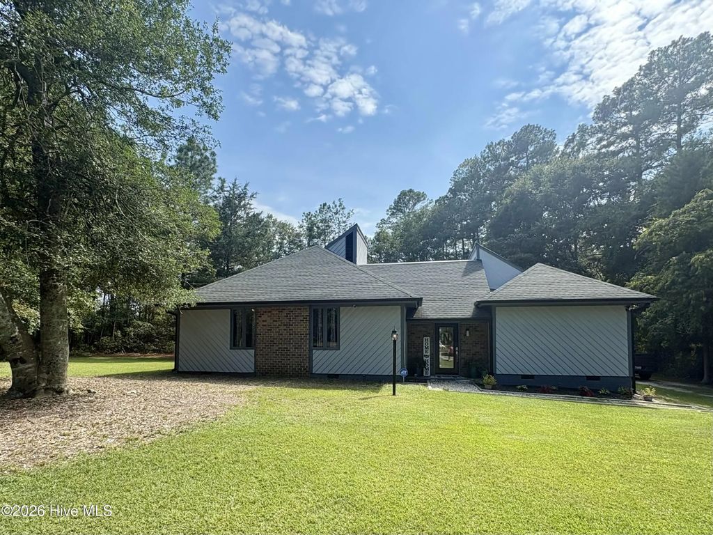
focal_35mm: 14
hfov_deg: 102.1
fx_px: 288
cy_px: 268
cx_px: 356
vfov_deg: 85.7
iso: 64
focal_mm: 2.22
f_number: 2.2
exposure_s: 1/889
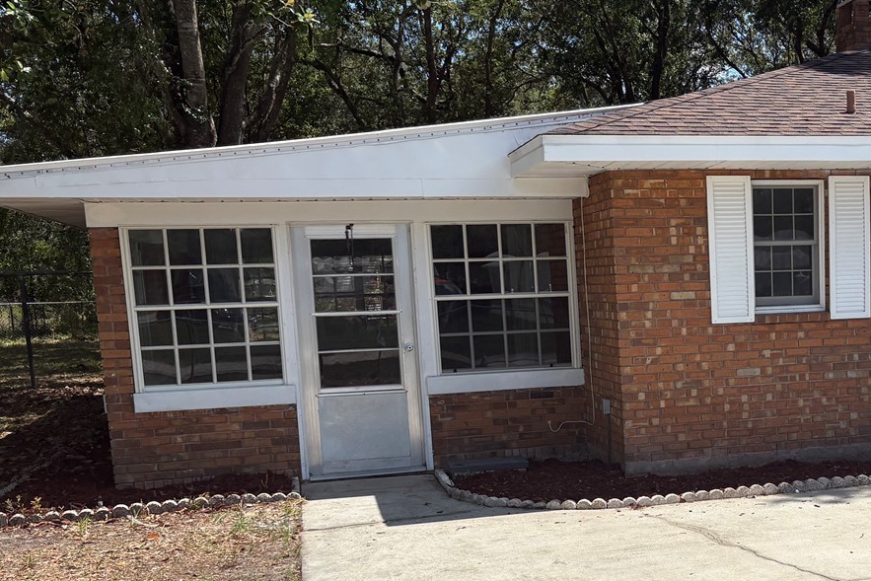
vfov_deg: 27.2
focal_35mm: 49
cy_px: 434
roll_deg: +2.2
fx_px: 1186
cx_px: 734
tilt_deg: -6.9
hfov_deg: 38.4
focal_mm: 5.96
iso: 50
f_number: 1.6
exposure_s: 1/4950
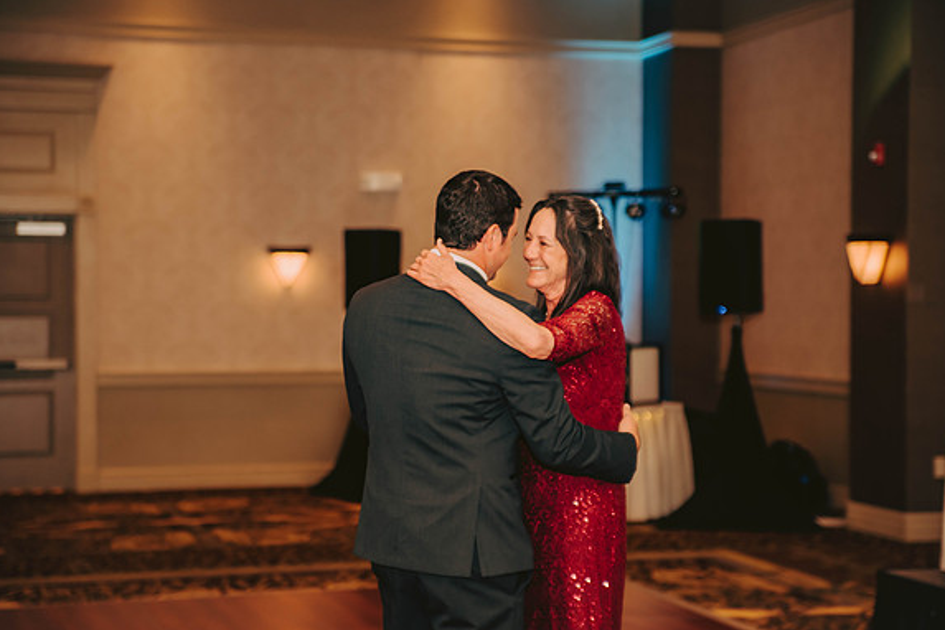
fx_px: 1995
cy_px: 317
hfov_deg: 26.7
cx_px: 472
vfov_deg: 17.9
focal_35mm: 76
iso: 500
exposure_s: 1/60
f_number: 2.8
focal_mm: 75
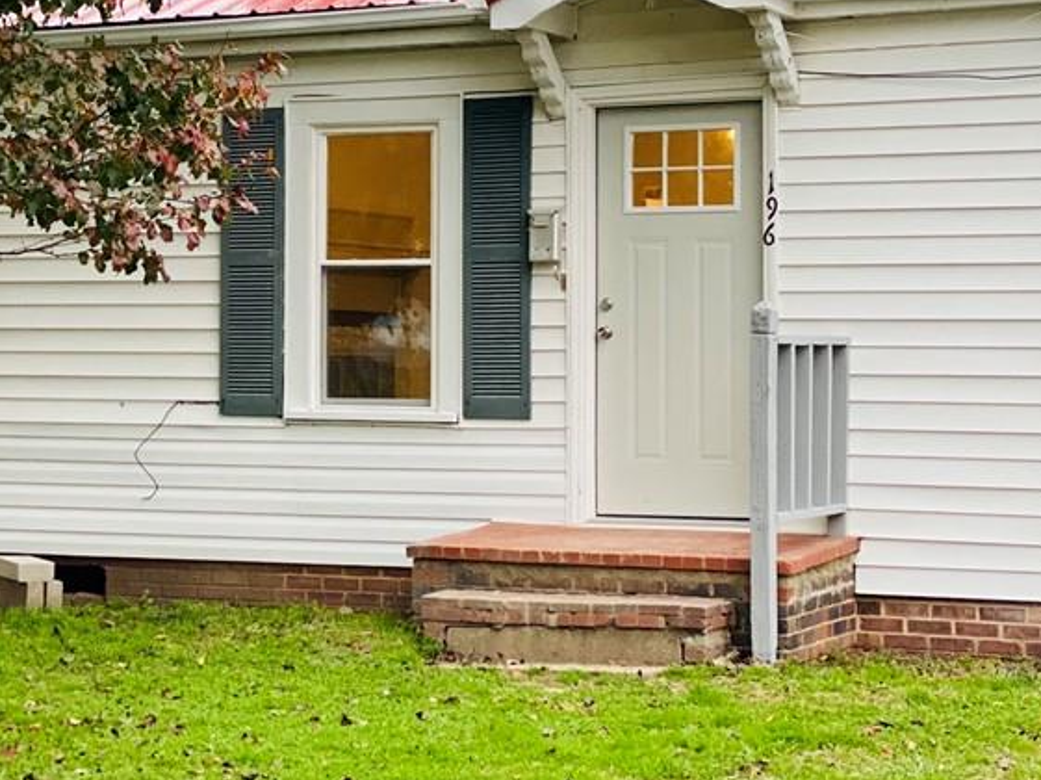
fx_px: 2855
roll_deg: +0.0
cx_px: 371
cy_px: 251
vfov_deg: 15.5
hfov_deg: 20.6
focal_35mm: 95
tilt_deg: +3.0
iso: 200
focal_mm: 6
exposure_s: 1/122
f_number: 2
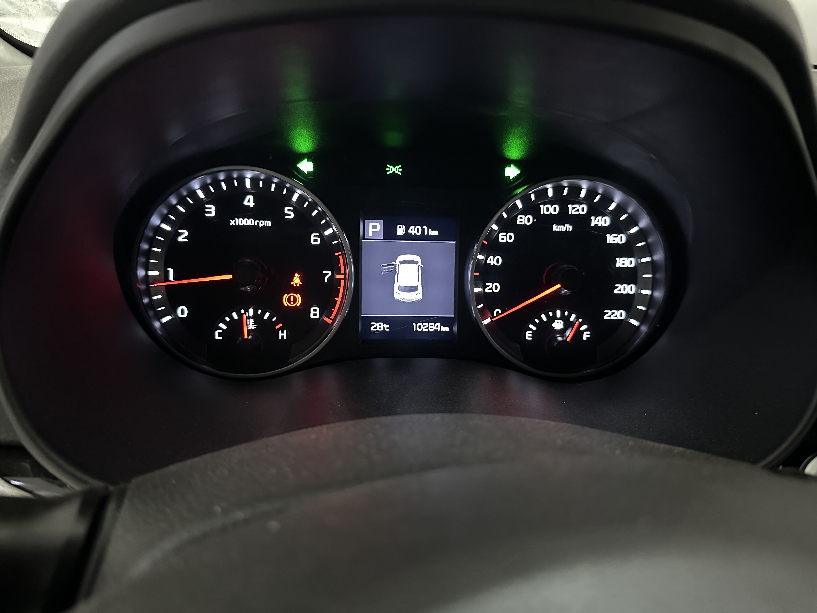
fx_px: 566
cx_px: 408
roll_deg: -2.7
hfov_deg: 71.6
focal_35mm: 24
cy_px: 306
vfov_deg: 56.8
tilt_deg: -23.7
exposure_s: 1/29
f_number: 1.78
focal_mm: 6.86
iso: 2000
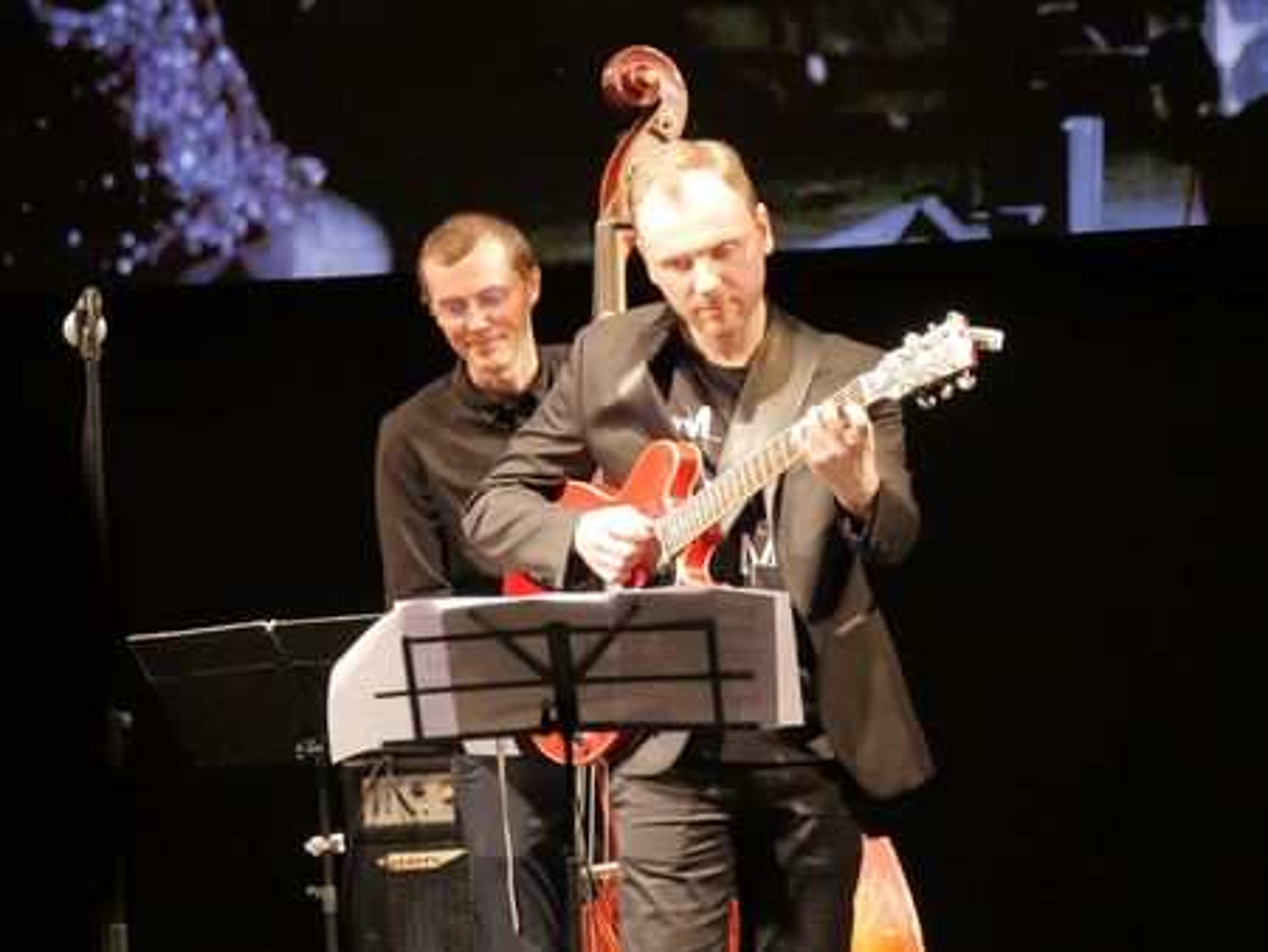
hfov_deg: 7.1
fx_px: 10262
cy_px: 476
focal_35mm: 280
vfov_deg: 5.3
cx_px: 634
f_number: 5.6
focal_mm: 140
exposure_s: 1/50
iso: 3200
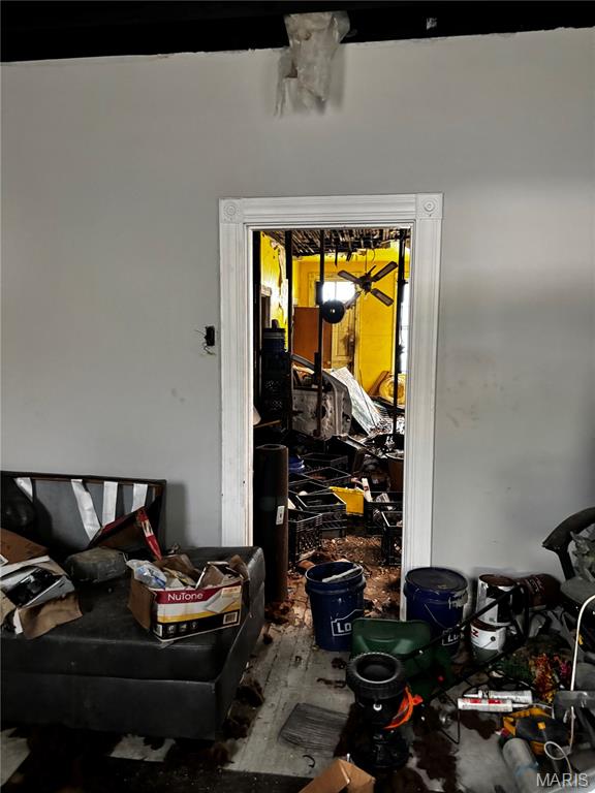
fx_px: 596
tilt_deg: -6.1
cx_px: 298
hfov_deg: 53.1
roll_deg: -0.4
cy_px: 396
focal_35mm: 26
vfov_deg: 67.3
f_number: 1.6
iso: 500
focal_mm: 5.96
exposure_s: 1/59
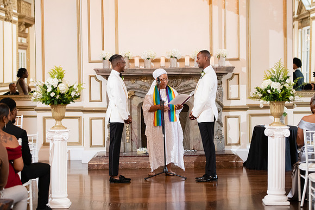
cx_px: 158
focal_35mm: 93
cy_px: 105
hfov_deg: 22.0
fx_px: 812
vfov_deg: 14.8
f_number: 2.8
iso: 2500
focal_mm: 90
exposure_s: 1/250
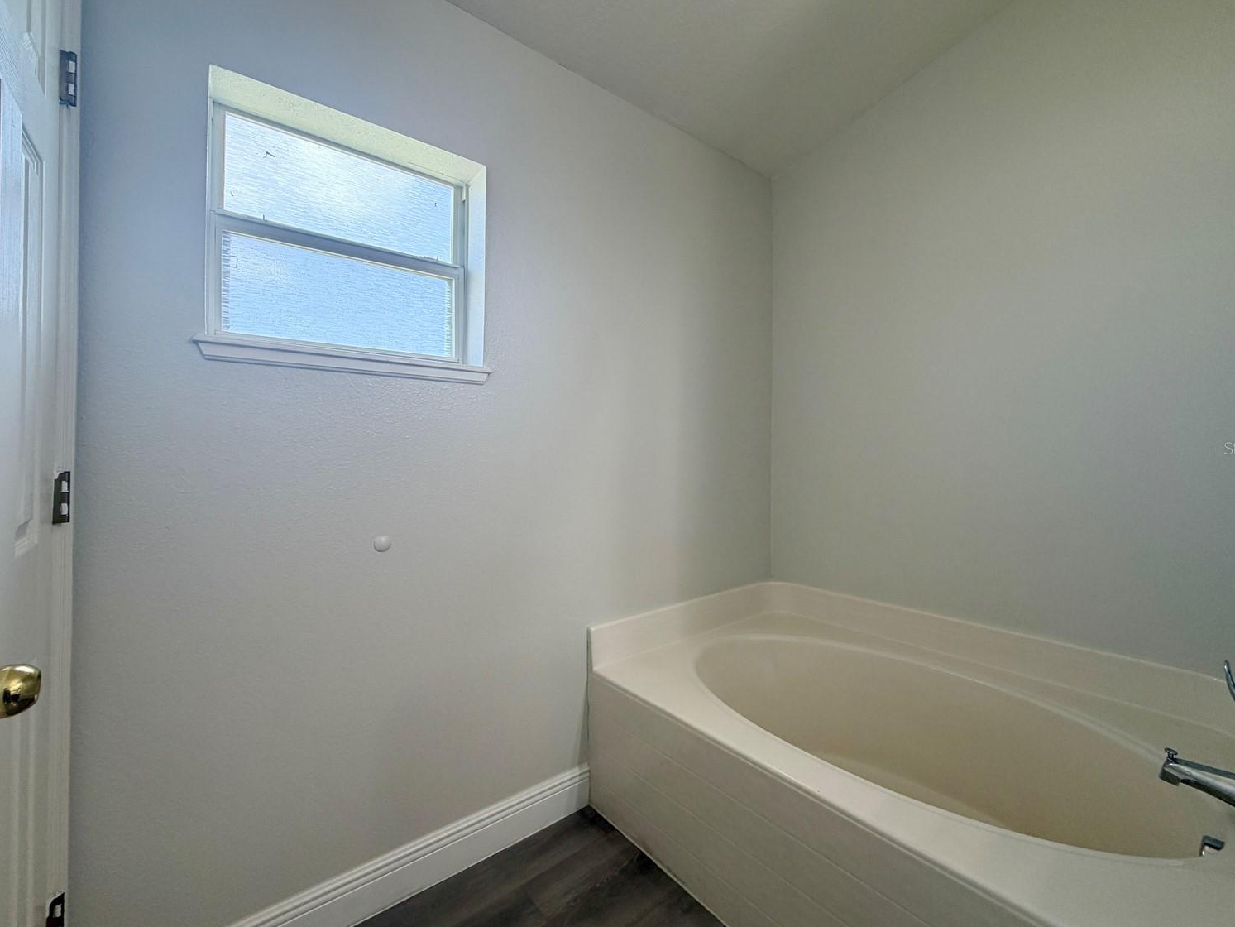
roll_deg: -0.4
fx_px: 535
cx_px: 640
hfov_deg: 98.1
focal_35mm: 15
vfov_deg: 81.7
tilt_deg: +0.6
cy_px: 448
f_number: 2.2
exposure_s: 1/120
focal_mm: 2.22
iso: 100
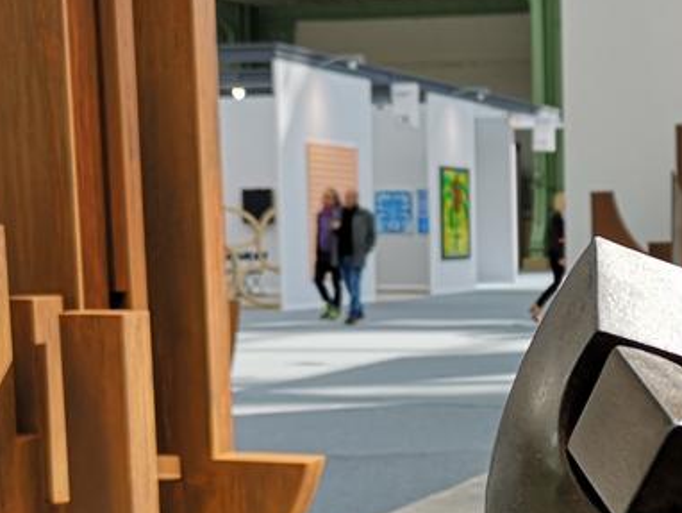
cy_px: 406
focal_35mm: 77
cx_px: 646
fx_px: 1518
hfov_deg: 24.4
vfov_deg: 19.0
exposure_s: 1/340
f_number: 1.8
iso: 50
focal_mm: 3.95
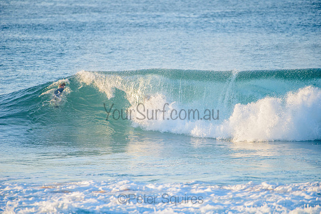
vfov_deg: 2.8
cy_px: 107
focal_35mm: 500
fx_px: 4459
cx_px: 160
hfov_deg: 4.1
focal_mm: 500
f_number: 5.6
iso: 500
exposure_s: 1/1250
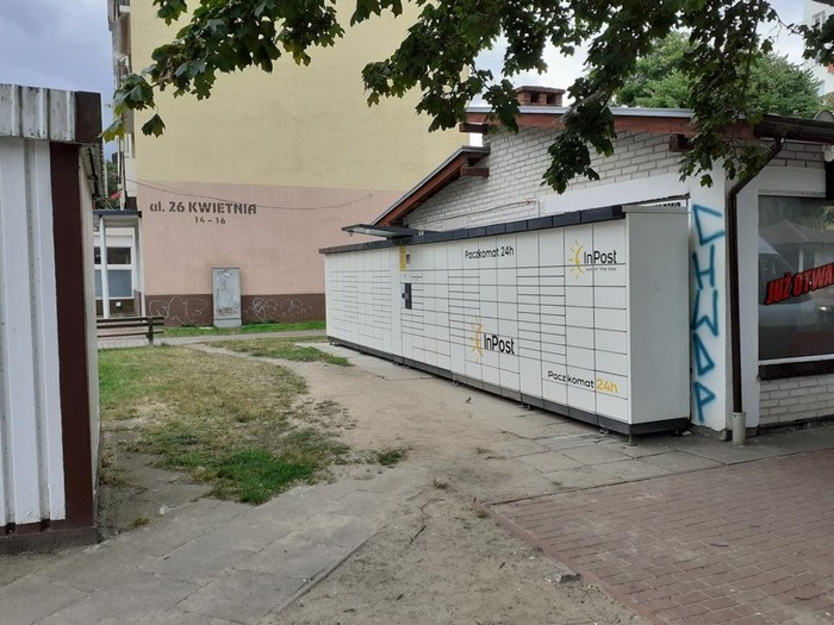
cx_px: 417
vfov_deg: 51.4
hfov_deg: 65.3
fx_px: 651
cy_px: 312
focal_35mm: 27
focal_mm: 3.6
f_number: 1.9
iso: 40
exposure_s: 1/697
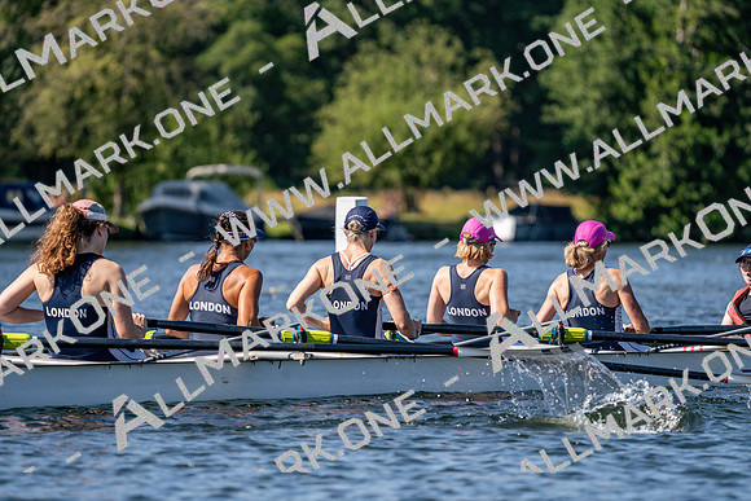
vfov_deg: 3.9
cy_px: 250
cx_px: 376
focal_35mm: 350
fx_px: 7303
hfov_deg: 5.9
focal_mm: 350
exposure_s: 1/1600
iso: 250
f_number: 6.3
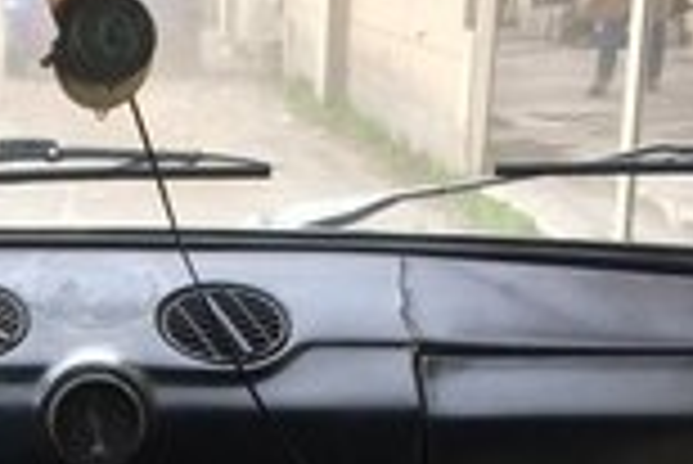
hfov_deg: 20.2
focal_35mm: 97
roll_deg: +1.8
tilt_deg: -19.2
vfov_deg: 13.6
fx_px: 1869
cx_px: -32
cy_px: 608
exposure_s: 1/50
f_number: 2.2
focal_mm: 4.15
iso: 50
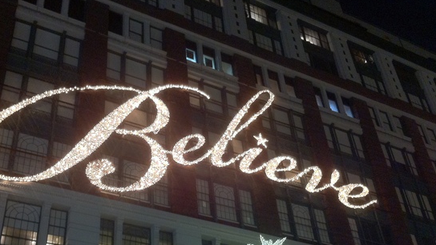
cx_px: 177
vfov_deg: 24.2
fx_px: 566
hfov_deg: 41.9
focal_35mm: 49
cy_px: 173
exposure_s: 1/15
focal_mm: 3.85
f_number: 2.8
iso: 250
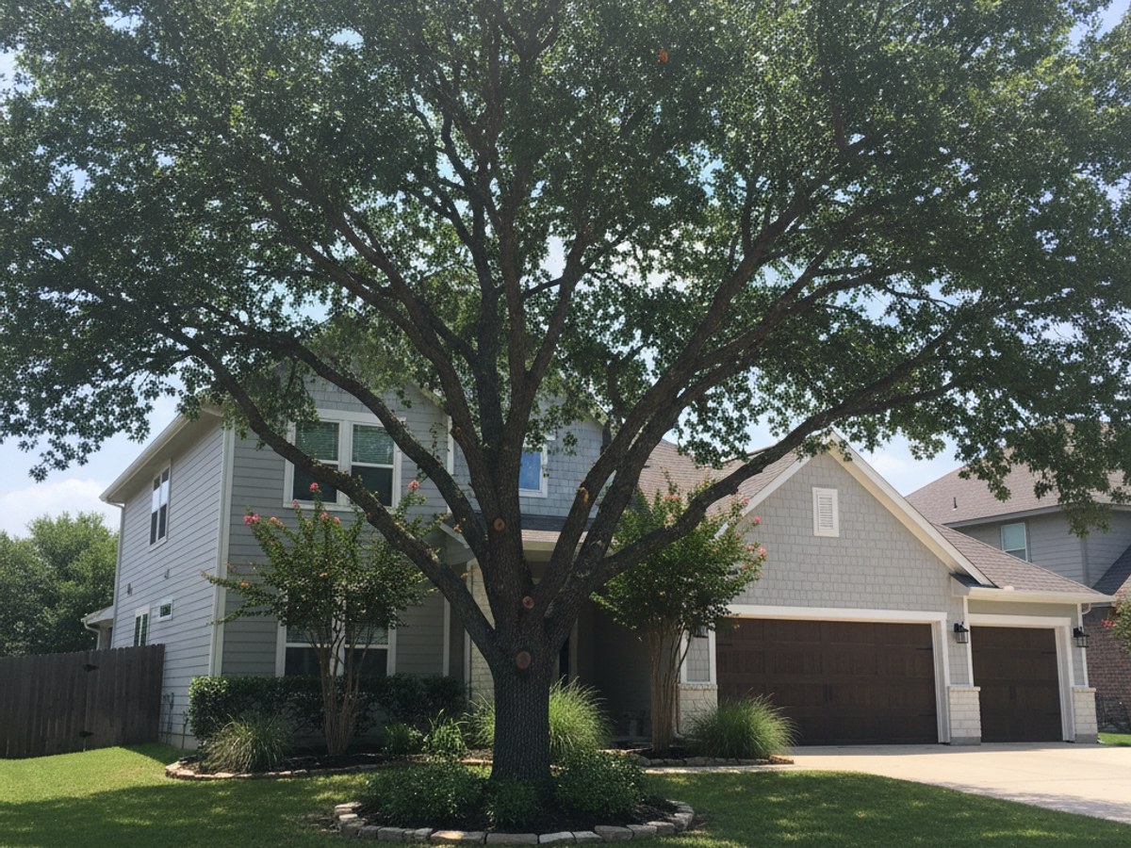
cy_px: 424
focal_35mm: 24
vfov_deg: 56.8
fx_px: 784
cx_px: 566
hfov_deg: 71.6
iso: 170
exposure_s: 1/582
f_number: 1.78
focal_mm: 6.8
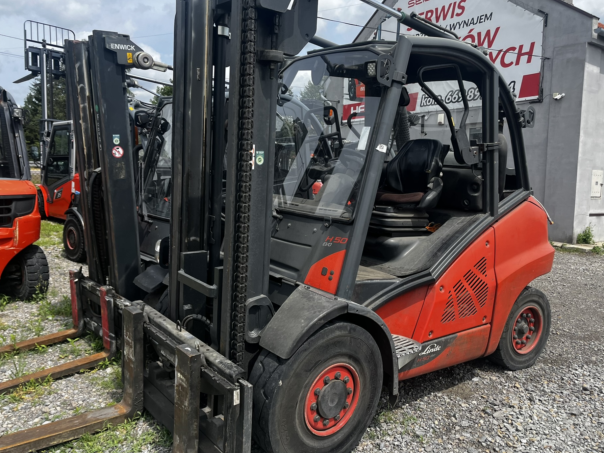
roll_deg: -3.5
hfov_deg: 61.6
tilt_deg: -2.3
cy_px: 219
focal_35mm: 29
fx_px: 506
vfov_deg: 48.2
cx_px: 319
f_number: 1.6
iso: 50
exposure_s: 1/1957
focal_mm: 5.1
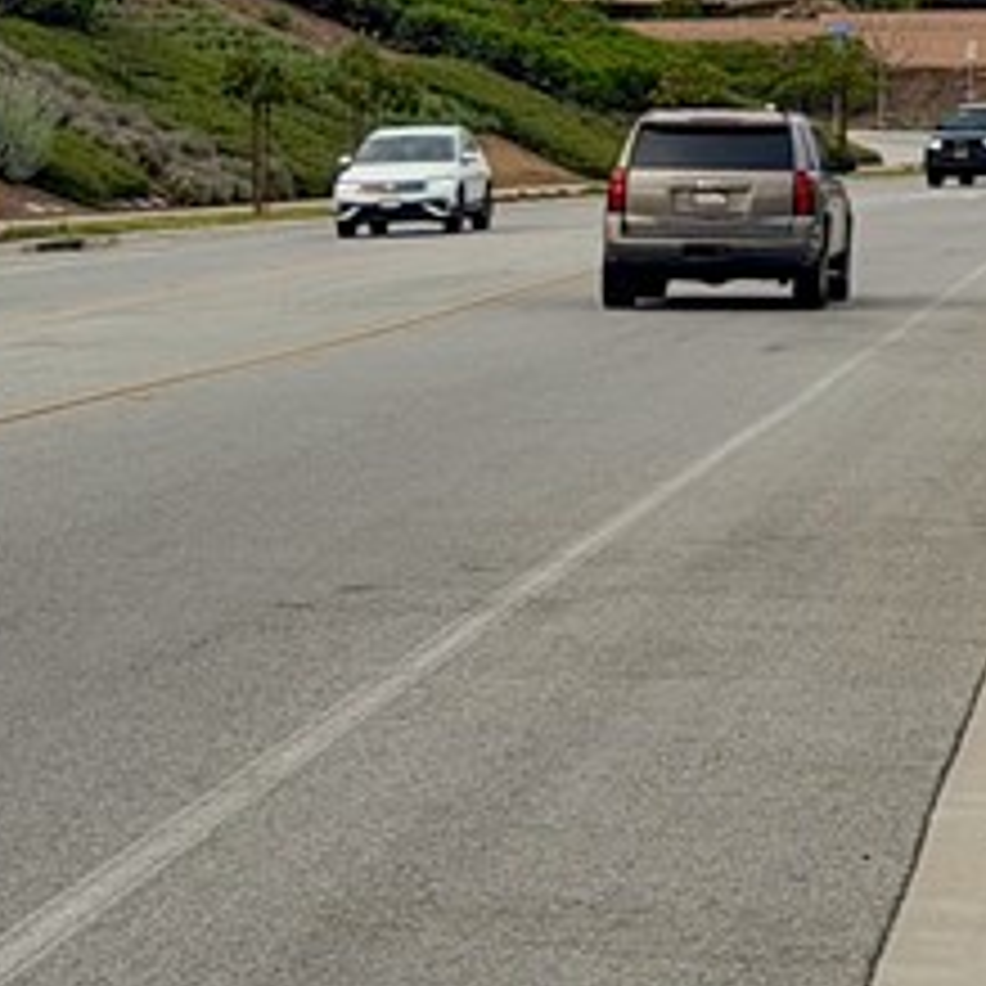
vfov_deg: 8.6
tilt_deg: +7.1
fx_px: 6381
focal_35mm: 198
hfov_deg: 8.4
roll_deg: +0.1
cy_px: -482
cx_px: 2022
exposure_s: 1/4878
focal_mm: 6.76
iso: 64
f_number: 1.78
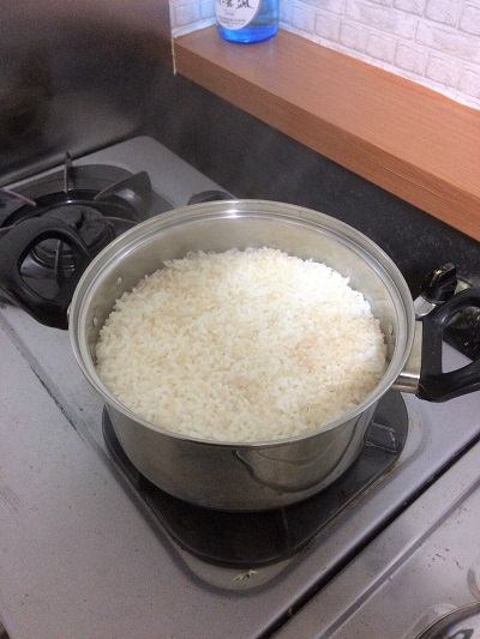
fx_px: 536
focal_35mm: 29
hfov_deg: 48.2
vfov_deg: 61.6
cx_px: 240
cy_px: 320
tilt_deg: -46.7
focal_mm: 4.15
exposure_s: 1/15
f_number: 2.2
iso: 320
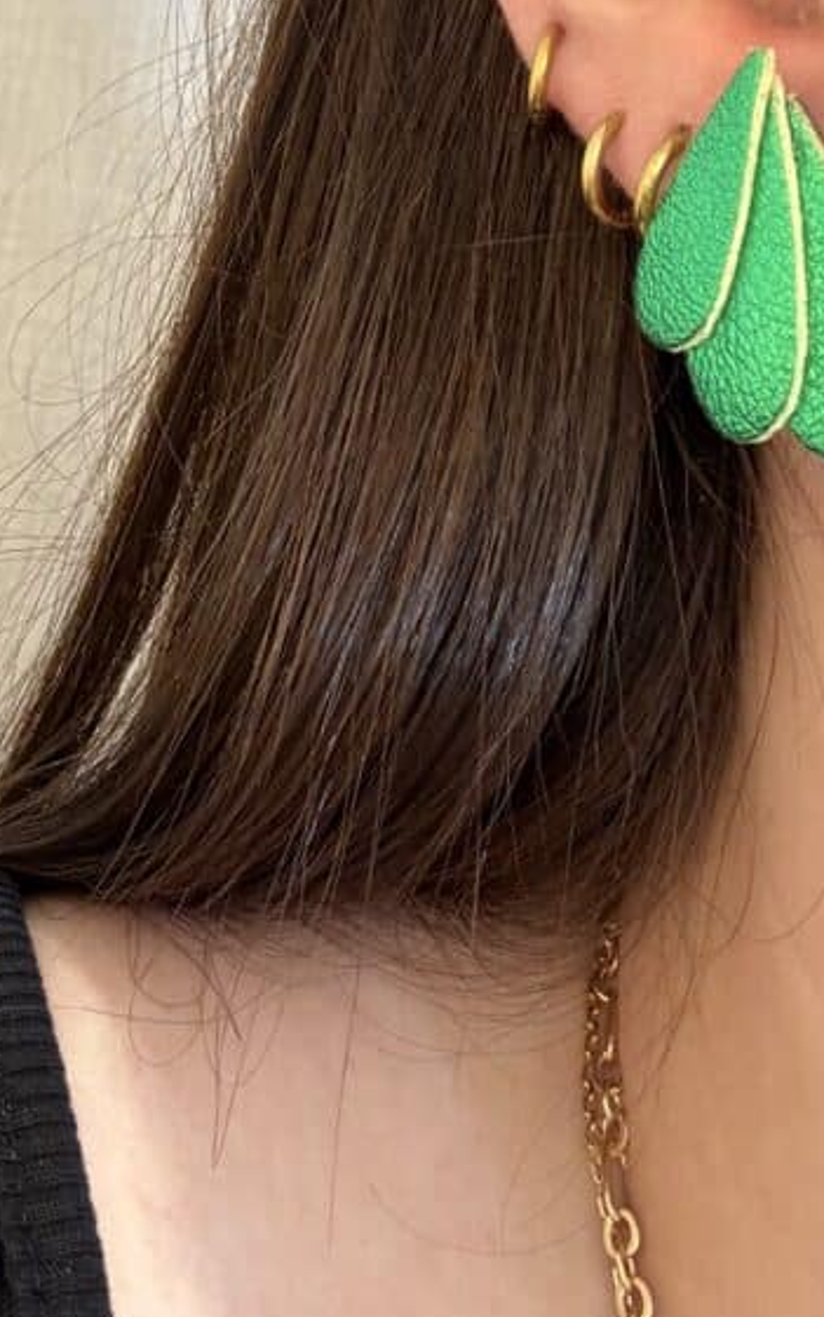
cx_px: 153
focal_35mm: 58
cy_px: 225
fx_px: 2082
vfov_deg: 33.8
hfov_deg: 22.1
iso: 125
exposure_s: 1/50
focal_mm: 2.69
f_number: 1.9
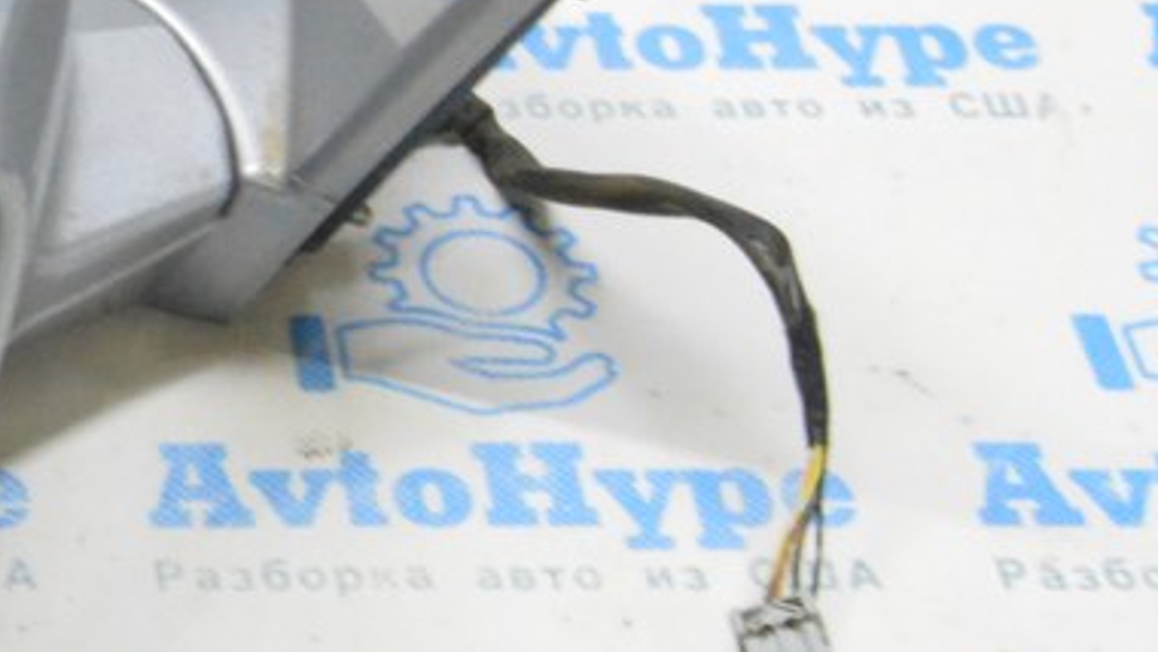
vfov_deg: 11.0
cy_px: 172
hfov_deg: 18.1
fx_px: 3379
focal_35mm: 110
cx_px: -378
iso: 6400
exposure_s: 1/15
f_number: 20
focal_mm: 26
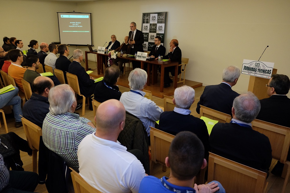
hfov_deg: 67.4
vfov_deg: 47.9
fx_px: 217
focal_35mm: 27
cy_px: 96
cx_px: 145
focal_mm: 18
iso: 2500
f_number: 2.8
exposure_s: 1/180
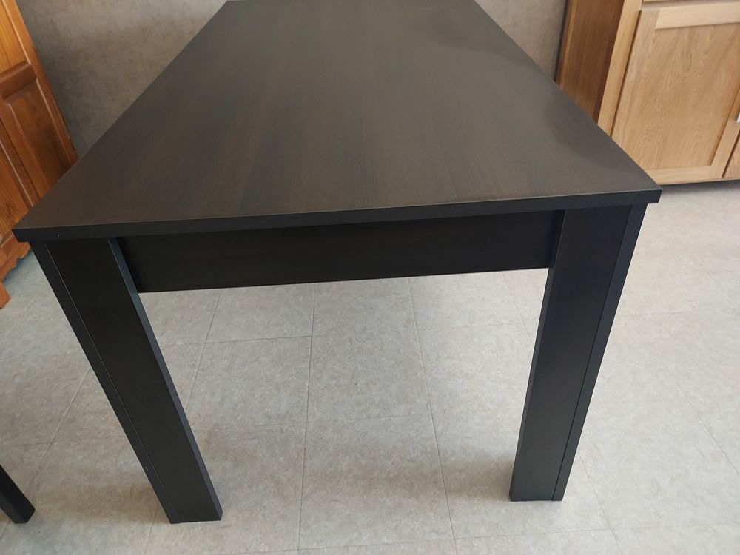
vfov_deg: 56.8
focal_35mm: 24
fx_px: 513
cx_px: 370
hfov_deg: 71.6
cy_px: 278
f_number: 1.8
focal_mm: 4.6
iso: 500
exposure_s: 1/33
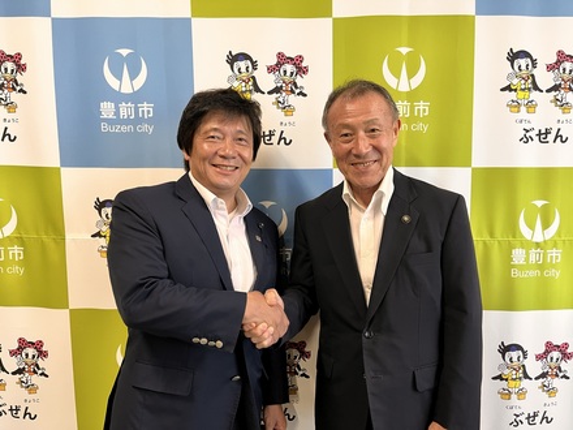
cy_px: 215
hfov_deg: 67.3
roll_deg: -0.2
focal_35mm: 26
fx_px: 430
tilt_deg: -5.5
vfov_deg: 53.1
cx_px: 286
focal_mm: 5.1
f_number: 1.6
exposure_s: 1/60
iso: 125
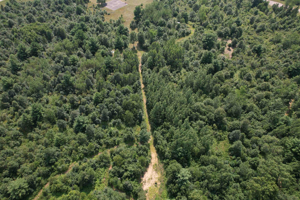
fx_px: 183
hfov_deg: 78.6
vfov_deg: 57.2
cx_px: 150
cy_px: 100
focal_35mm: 22
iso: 100
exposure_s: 1/400
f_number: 2.8
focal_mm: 8.38
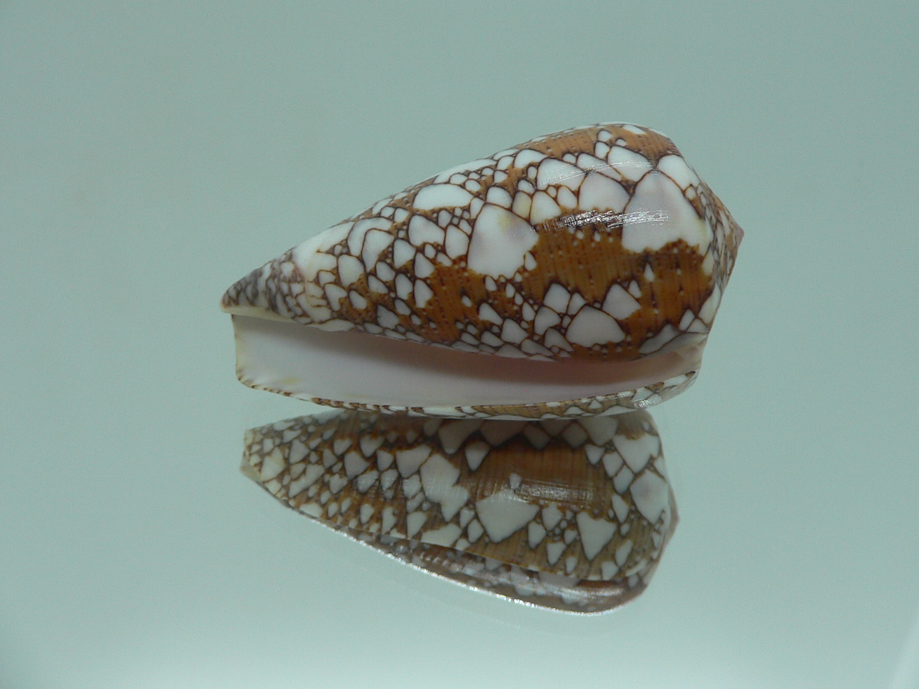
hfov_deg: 47.9
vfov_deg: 36.8
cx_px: 469
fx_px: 1035
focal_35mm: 39
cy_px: 315
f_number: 2.8
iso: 80
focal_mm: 4.6
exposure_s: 1/60
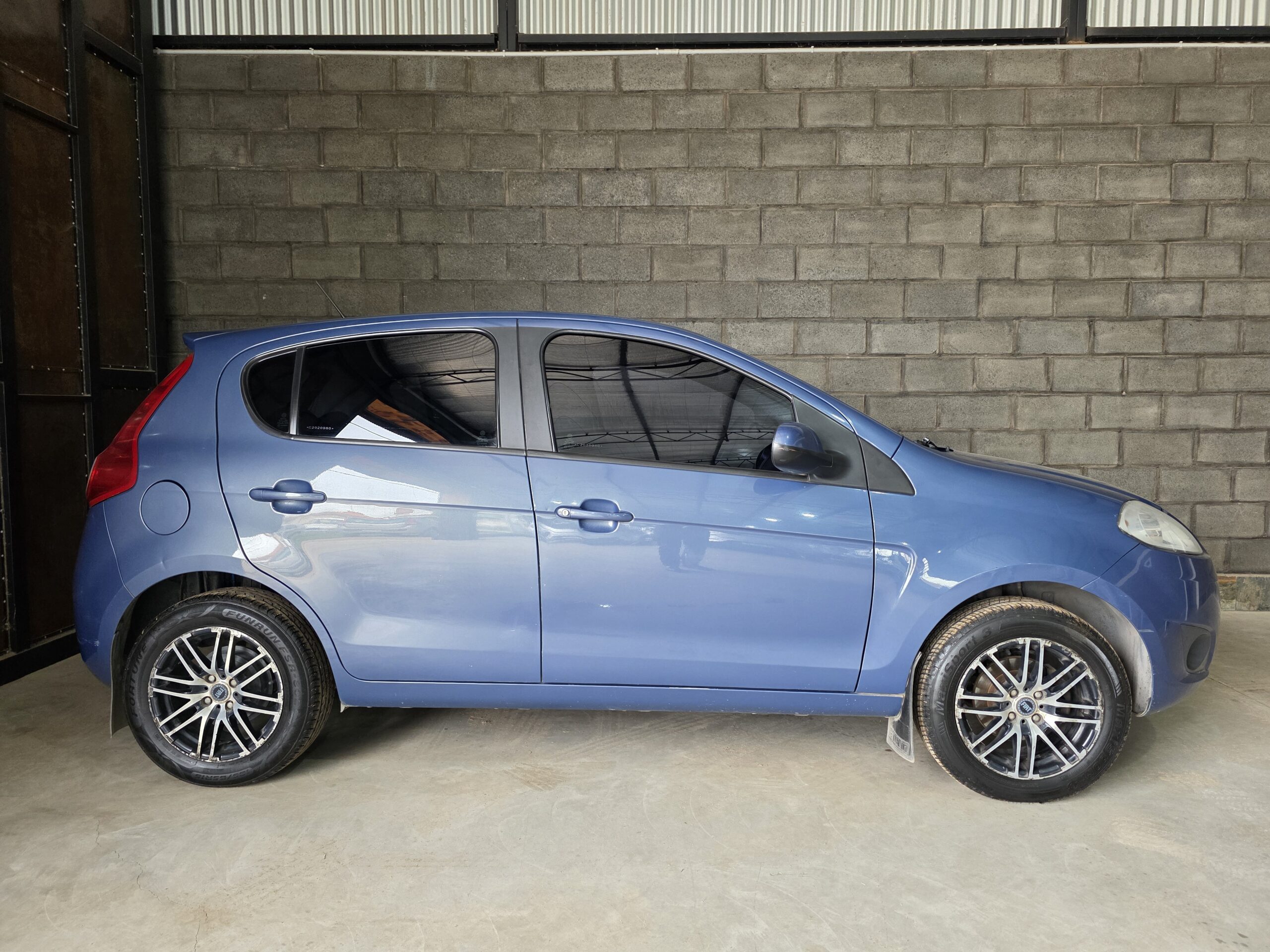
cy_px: 476
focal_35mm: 23
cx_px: 635
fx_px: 844
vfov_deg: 58.9
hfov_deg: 73.9
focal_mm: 6.3
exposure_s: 1/100
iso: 200
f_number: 1.7
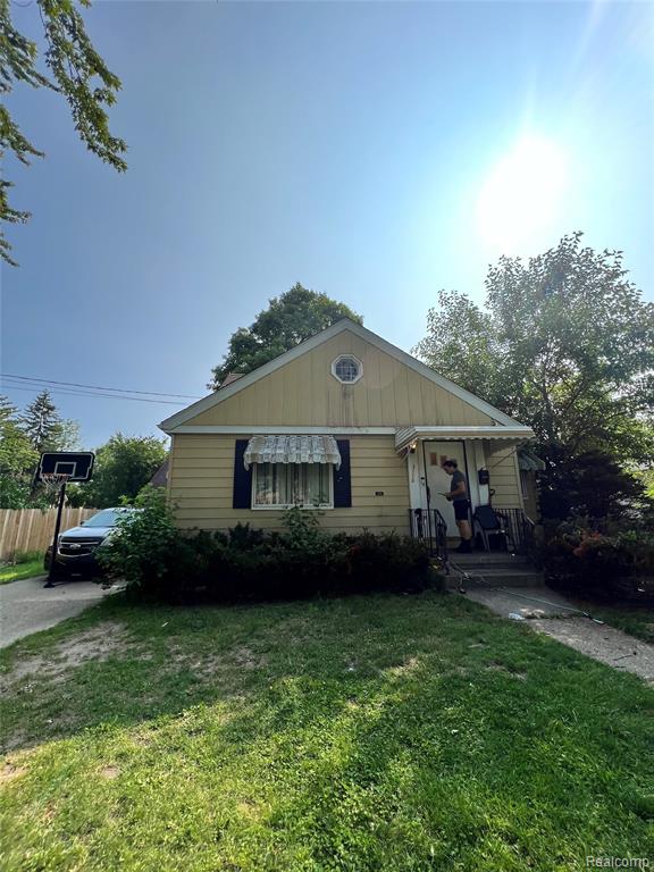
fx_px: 327
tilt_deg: +13.5
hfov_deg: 89.9
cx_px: 327
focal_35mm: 13
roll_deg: +2.5
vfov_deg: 106.2
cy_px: 436
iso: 32
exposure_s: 1/1263
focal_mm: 1.57
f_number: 1.8
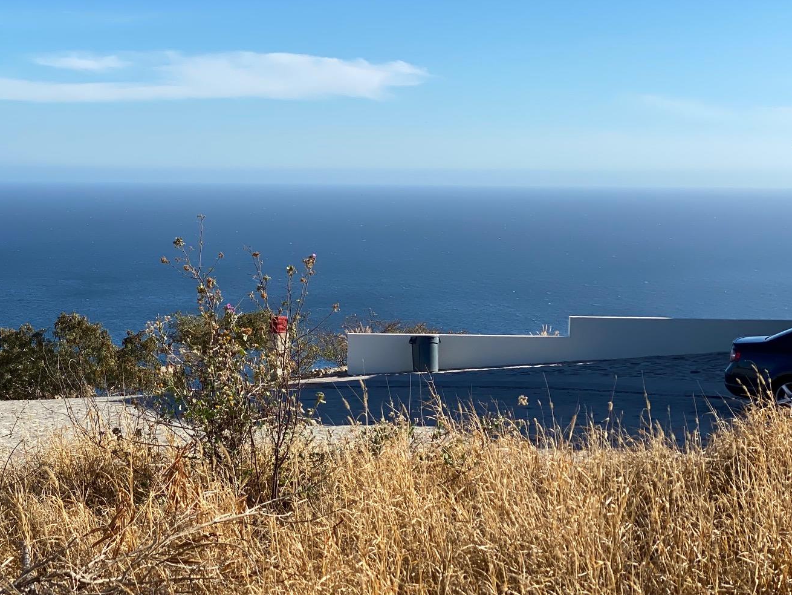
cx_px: 211
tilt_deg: -2.8
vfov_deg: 18.4
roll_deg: -0.9
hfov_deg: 24.2
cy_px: 301
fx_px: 1831
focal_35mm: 80
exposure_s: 1/1712
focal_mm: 6
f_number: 2
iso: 20
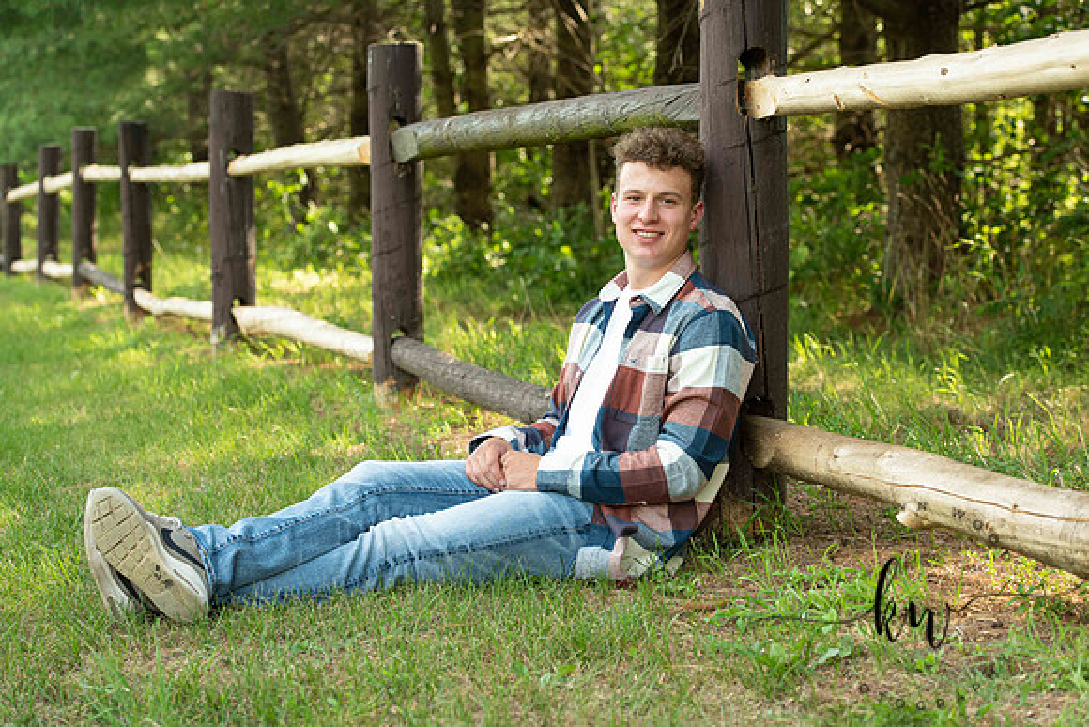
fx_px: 2269
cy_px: 364
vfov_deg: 18.2
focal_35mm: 75
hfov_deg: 27.0
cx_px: 544
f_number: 5
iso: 400
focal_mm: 75
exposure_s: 1/200
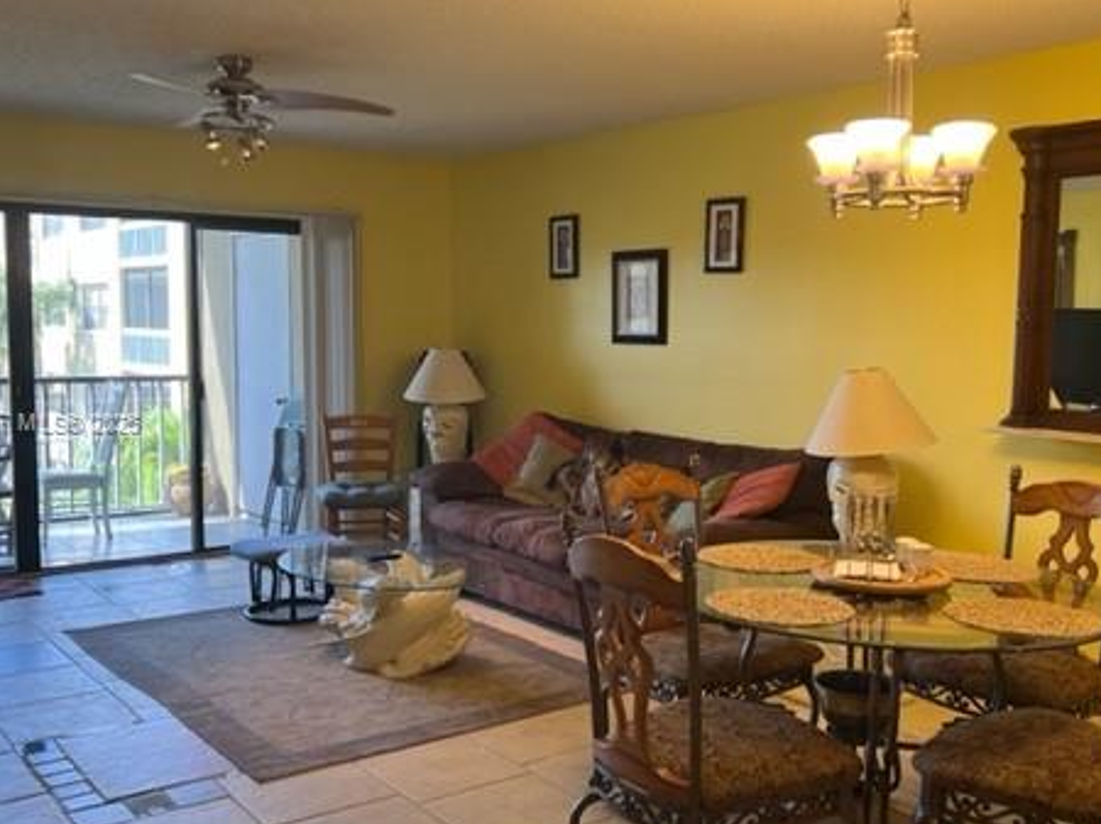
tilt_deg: -5.5
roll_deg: -0.2
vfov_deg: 38.6
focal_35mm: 37
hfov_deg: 50.1
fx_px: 1176
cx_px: 582
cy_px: 425
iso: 100
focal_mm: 5.7
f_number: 1.5
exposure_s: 1/120
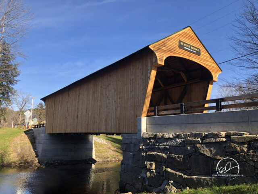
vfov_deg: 49.7
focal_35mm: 28
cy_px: 97
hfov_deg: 63.4
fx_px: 209
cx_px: 129
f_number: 1.8
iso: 20
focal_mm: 3.99
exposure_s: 1/979
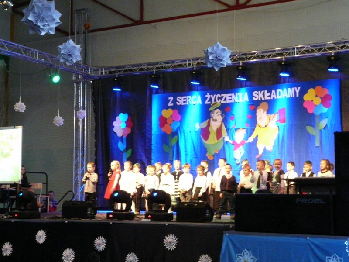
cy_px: 131
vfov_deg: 24.8
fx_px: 595
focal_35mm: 59
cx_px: 174
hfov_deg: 32.7
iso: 800
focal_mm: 9.8
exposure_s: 1/20
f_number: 3.2
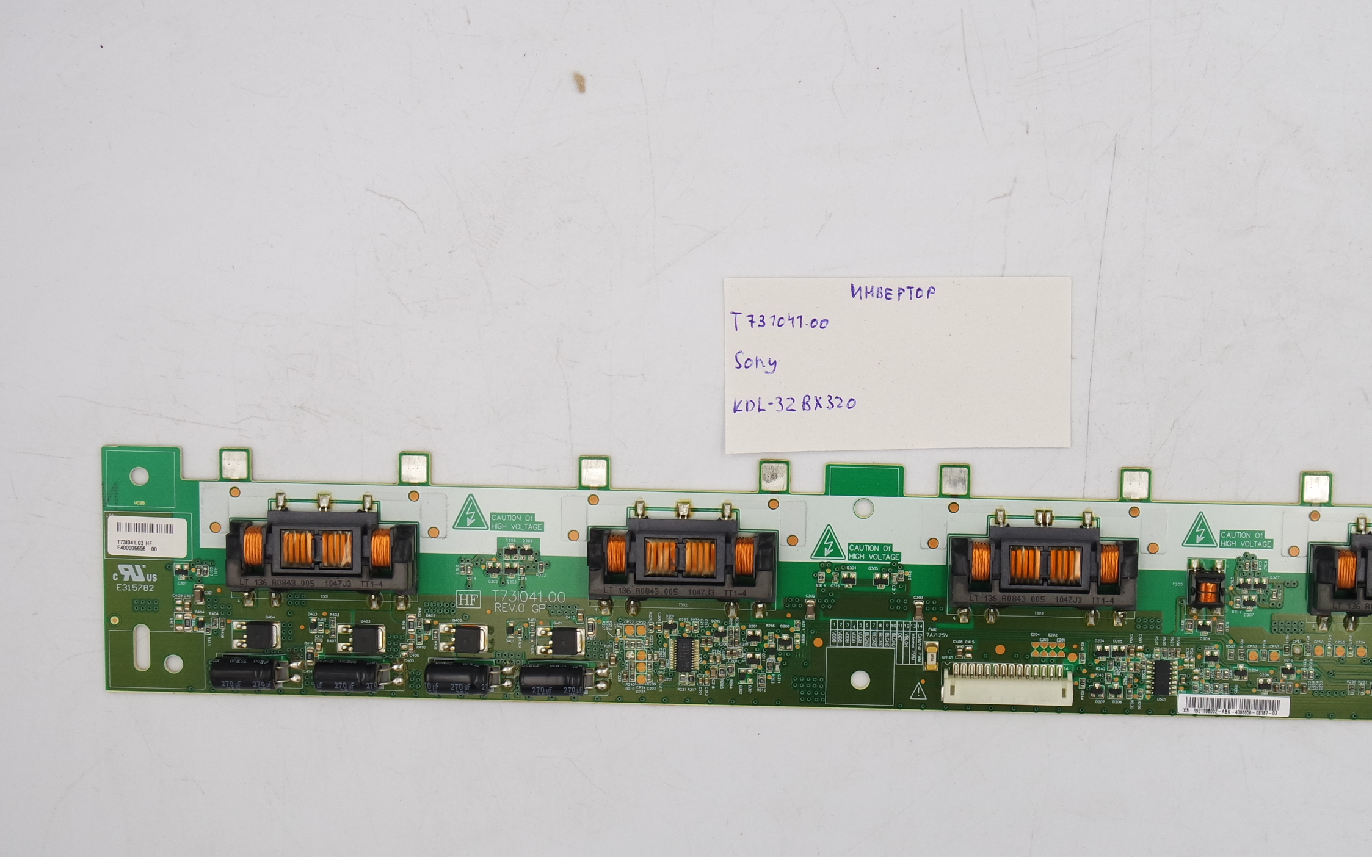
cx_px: 898
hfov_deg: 37.2
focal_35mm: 54
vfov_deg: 24.0
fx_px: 2019
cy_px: 441
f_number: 5.6
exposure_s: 1/125
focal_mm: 15
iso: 160
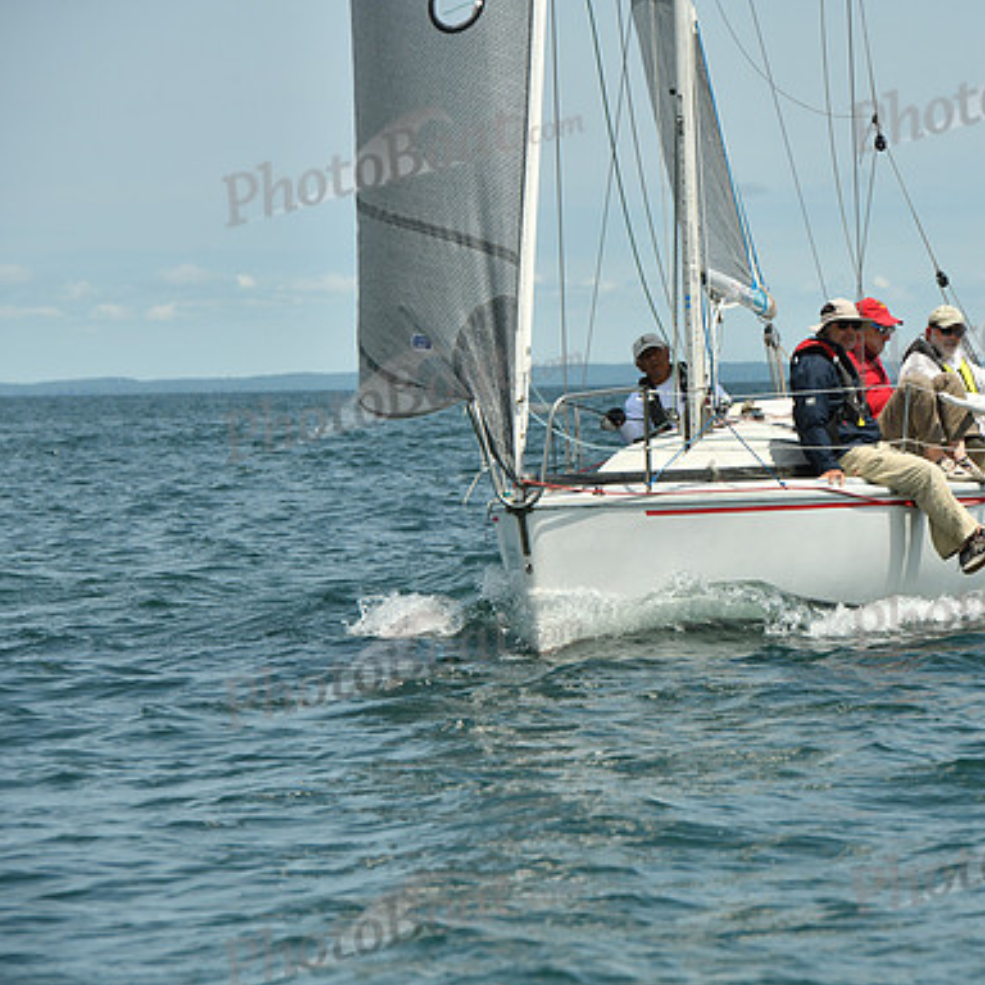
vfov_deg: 6.8
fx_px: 8274
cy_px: 494
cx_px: 718
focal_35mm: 257
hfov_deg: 6.8
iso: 320
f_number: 9
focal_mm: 200
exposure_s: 1/1250
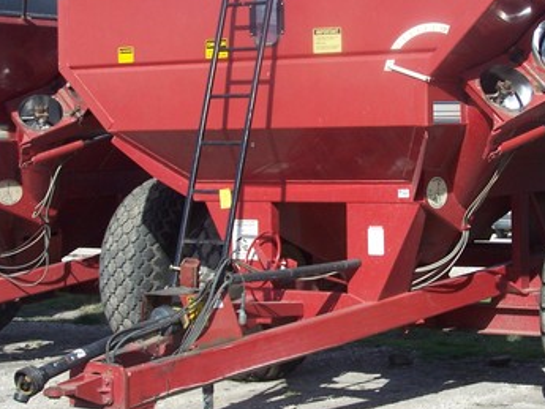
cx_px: 378
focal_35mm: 93
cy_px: 171
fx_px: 1465
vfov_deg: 15.9
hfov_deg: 21.0
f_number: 3.1
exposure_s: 1/1000
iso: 80
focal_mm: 9.8
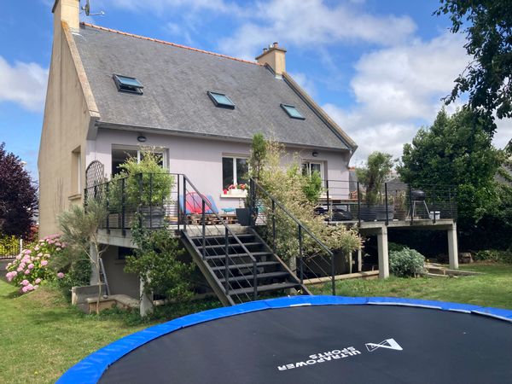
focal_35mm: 28
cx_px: 256
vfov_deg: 49.7
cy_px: 192
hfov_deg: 63.4
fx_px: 414
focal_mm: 3.99
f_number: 1.8
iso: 20
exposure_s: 1/1656
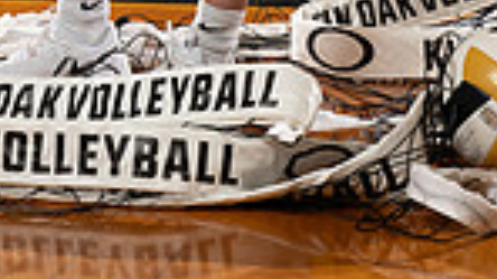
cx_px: 128
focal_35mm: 182
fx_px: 2397
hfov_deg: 11.8
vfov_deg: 6.3
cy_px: -417
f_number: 8
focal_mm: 57
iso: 1000
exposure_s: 1/250
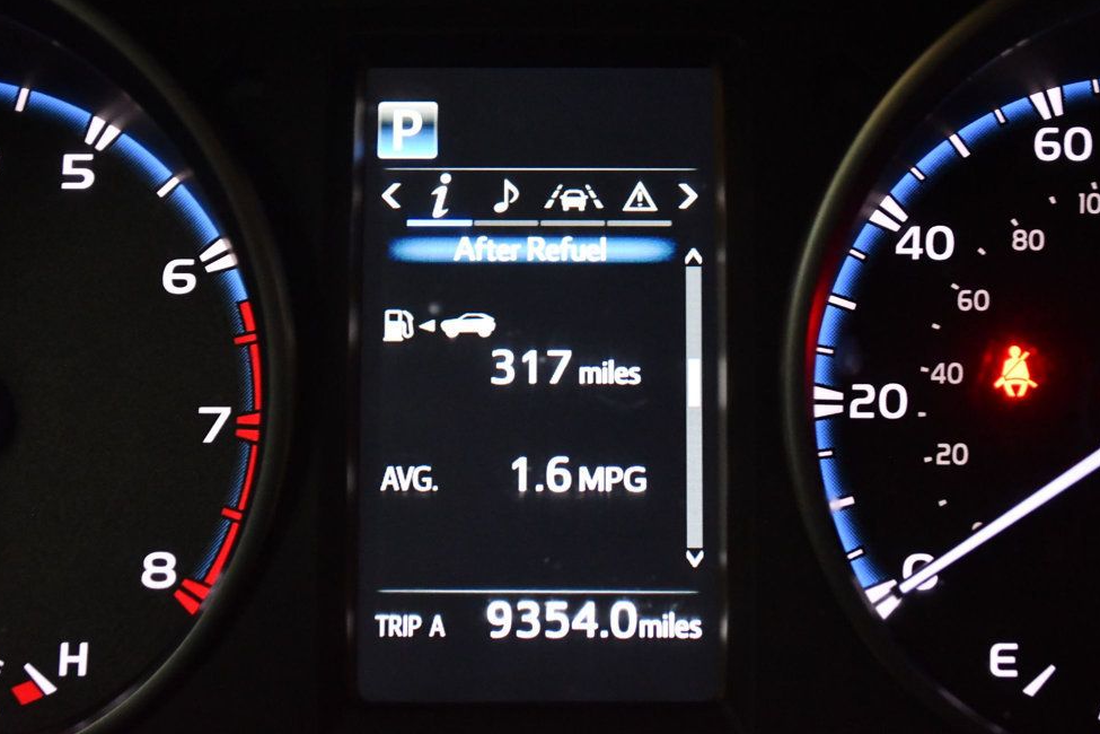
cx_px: 563
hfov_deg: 31.9
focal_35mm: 63
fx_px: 1925
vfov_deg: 21.6
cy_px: 361
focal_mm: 40
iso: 6400
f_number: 5.3
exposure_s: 1/60
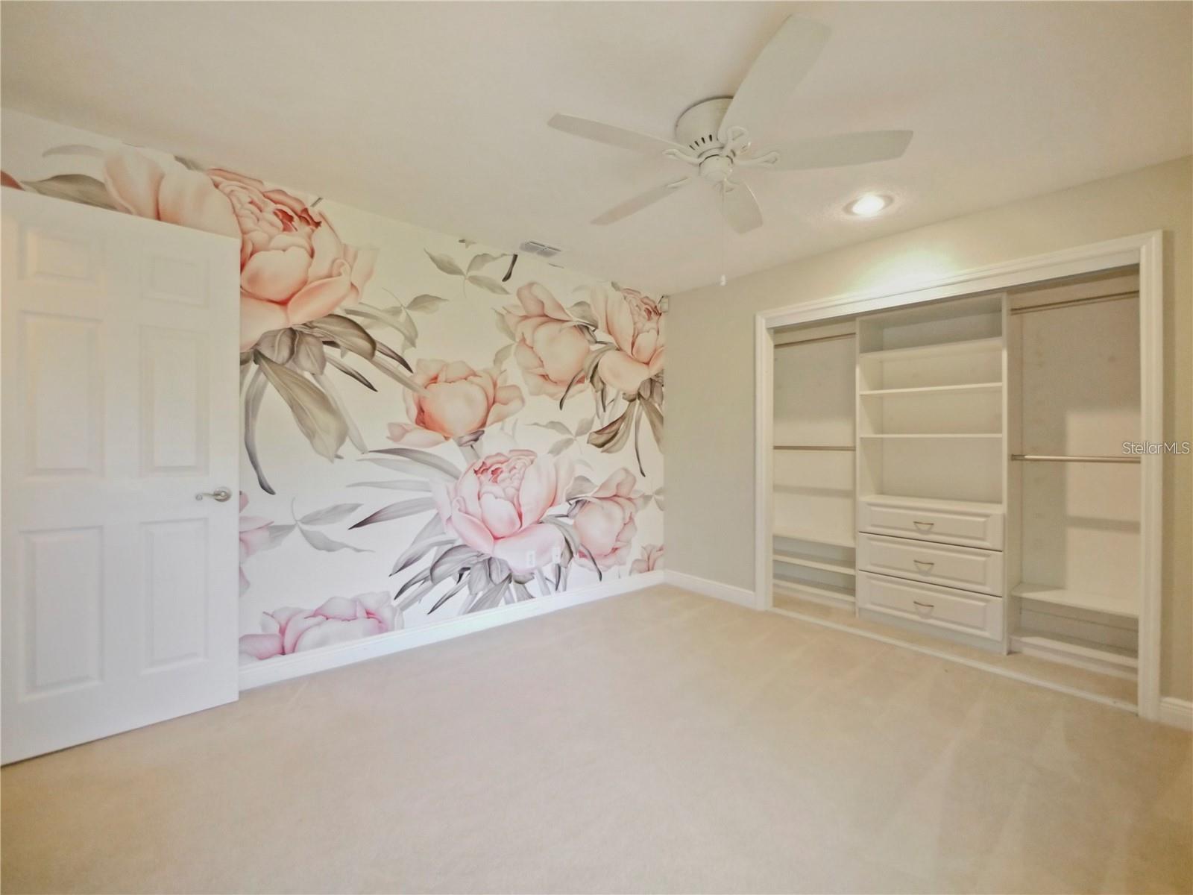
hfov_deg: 102.1
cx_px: 596
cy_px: 448
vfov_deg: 85.7
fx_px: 482
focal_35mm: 14
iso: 3200
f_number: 4
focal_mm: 7
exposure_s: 1/60
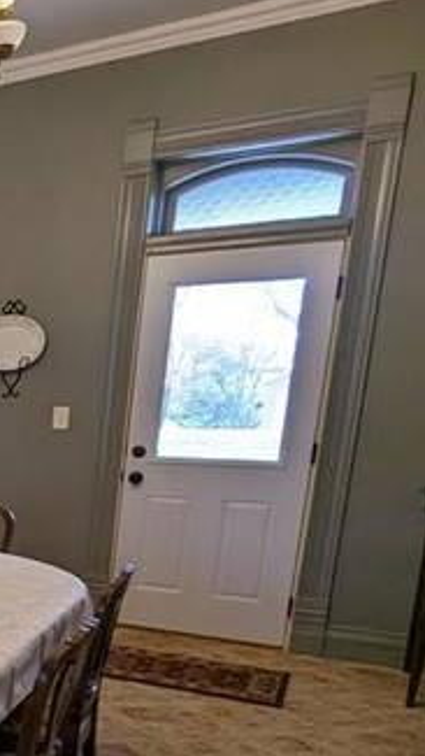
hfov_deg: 18.6
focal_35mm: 43
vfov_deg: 45.7
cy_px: 566
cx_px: -411
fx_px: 861
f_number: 2.2
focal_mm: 2.35
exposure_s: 1/60
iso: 196
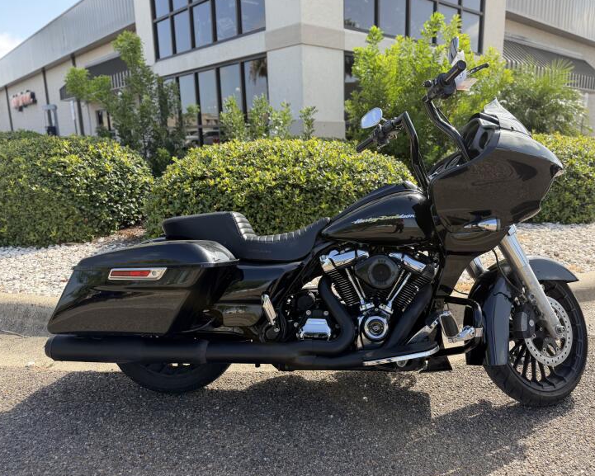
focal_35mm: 26
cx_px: 325
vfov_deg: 54.9
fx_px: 458
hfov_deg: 65.9
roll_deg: +0.8
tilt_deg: -13.5
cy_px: 242
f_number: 1.78
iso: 100
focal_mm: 6.76
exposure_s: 1/931
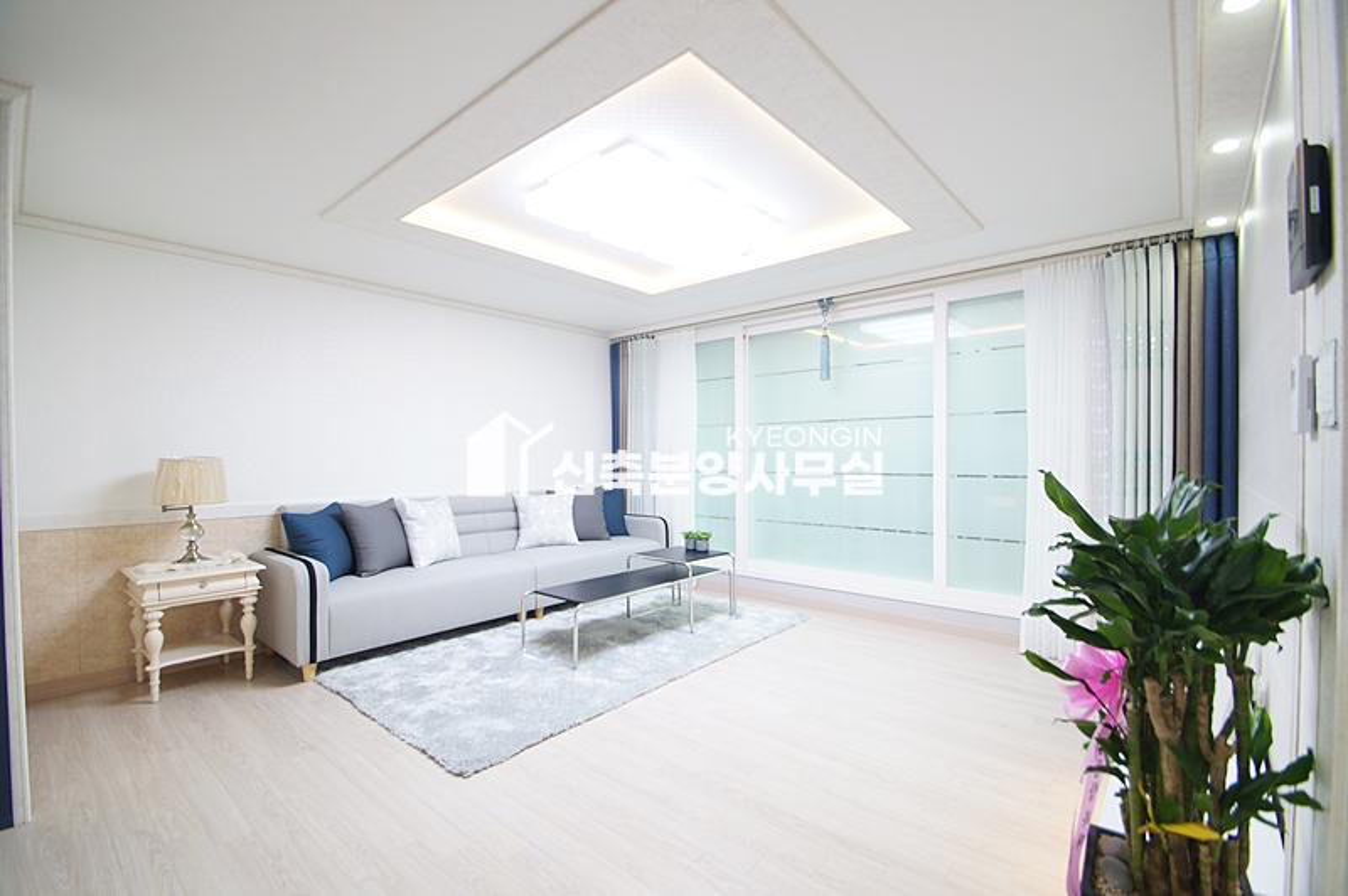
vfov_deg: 77.2
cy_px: 448
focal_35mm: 15
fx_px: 561
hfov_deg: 100.4
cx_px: 674
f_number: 4
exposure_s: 1/50
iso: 400
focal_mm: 10
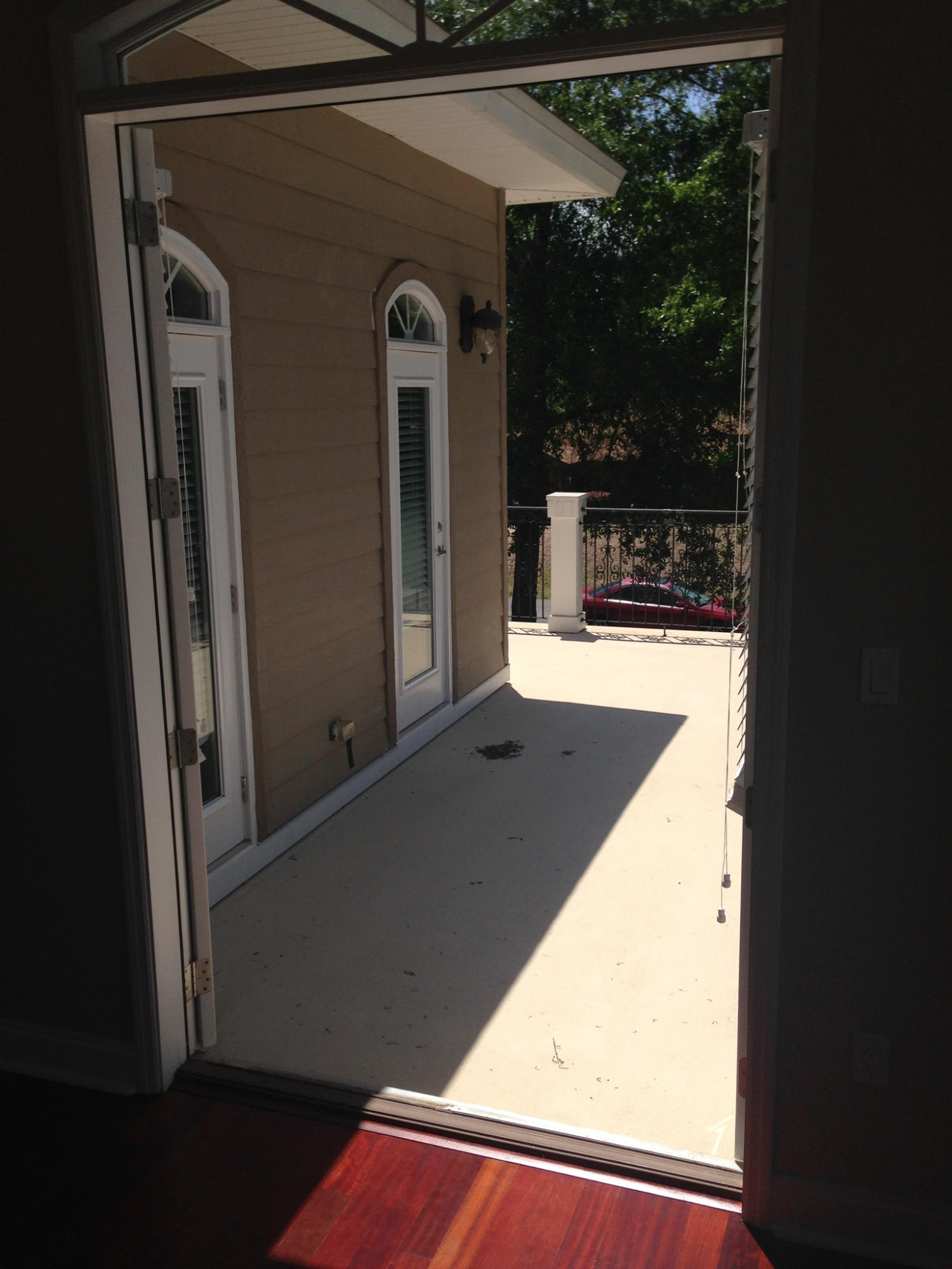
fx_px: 1210
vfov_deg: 55.4
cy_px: 634
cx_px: 476
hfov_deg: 42.9
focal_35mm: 33
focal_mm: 4.12
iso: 50
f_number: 2.4
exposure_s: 1/1938
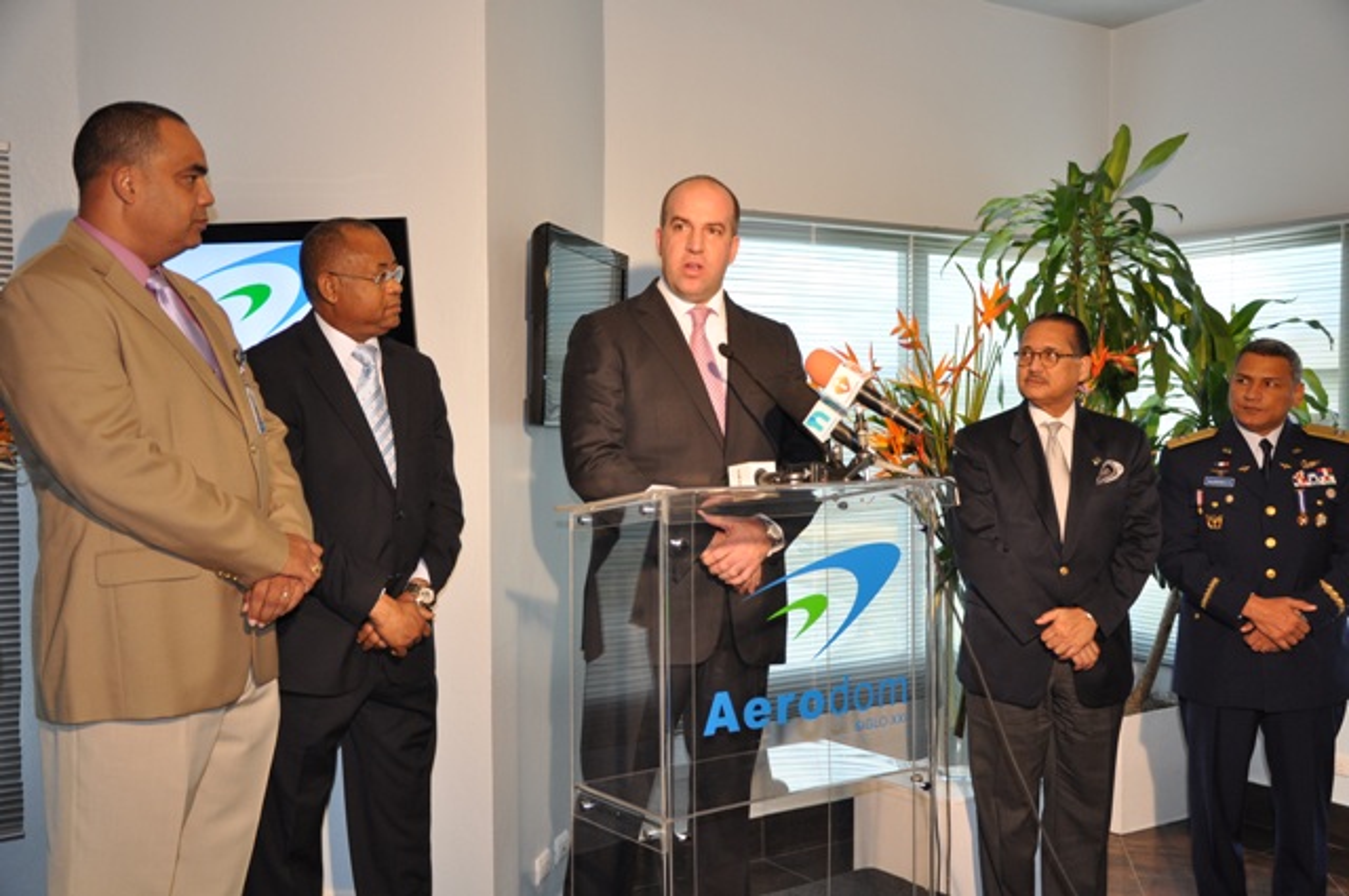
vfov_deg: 35.4
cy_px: 448
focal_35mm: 38
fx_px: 1403
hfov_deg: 51.3
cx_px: 674
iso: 500
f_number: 4.5
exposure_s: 1/80
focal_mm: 25
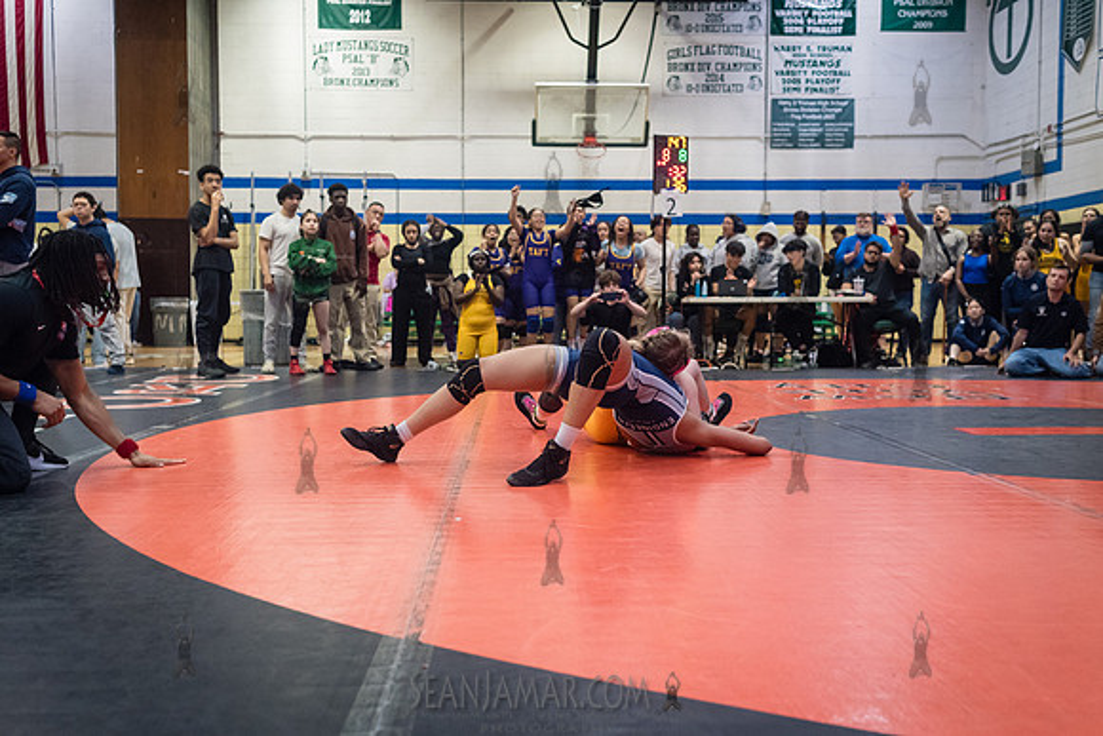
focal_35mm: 37
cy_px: 368
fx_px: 1143
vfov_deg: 35.7
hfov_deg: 51.5
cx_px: 552
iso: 5000
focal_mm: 35
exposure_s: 1/400
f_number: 3.2
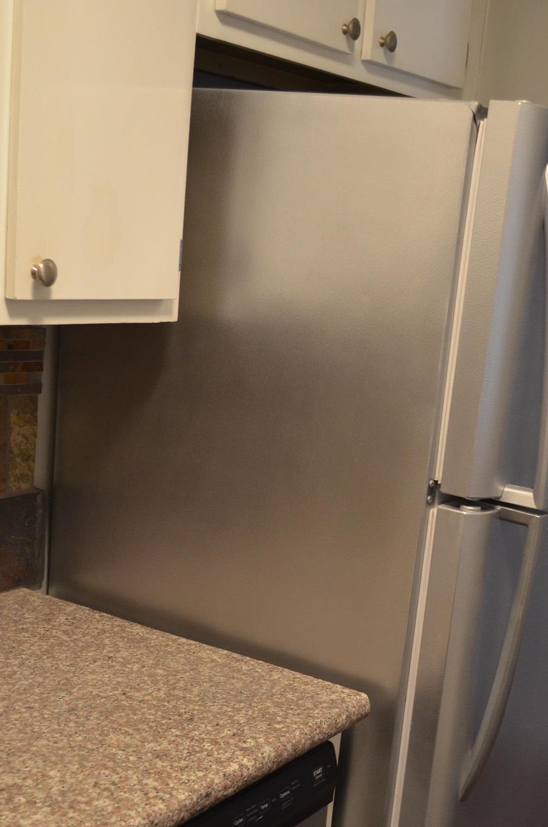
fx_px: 1261
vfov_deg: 35.9
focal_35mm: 55
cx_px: 382
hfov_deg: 24.3
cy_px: 562
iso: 1000
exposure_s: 1/30
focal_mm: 24
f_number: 4
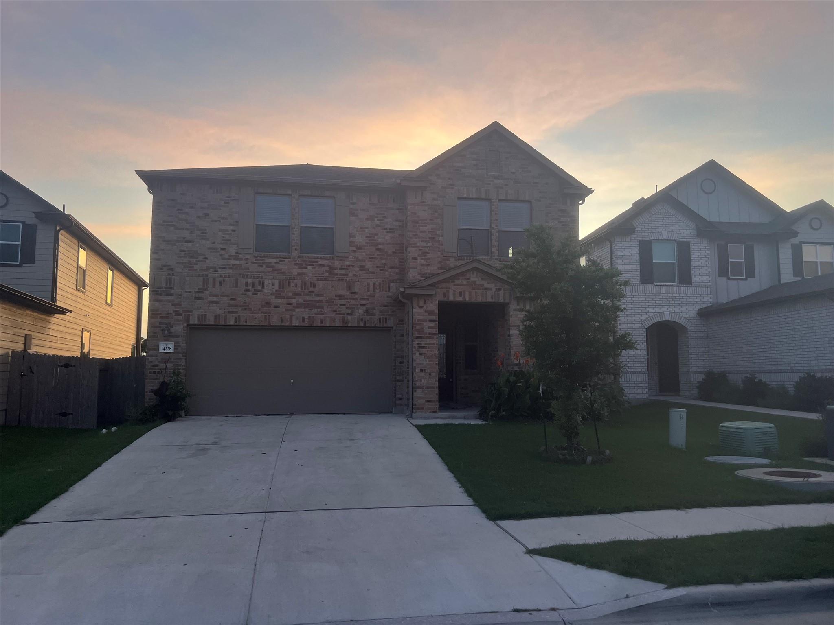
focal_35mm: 26
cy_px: 312
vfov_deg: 53.1
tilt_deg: +5.5
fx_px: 626
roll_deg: +0.1
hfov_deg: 67.3
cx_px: 417
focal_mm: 5.7
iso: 125
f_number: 1.5
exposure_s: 1/121
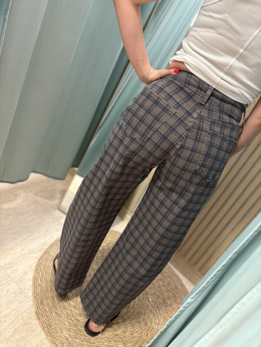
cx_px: 130
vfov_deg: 67.3
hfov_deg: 53.1
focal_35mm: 26
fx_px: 261
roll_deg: -28.1
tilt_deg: -23.0
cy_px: 174
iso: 500
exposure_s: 1/50
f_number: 1.6
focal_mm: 5.96
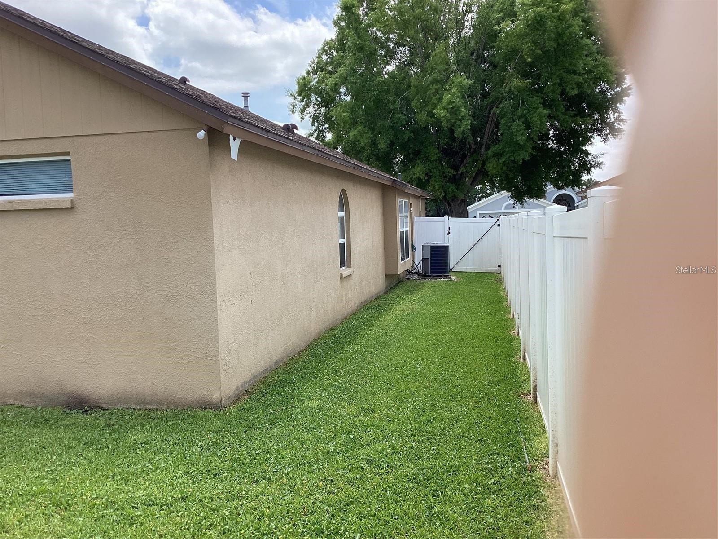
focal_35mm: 31
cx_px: 359
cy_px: 270
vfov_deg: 45.4
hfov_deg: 58.4
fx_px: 643
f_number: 2.4
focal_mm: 3.3
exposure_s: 1/627
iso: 25
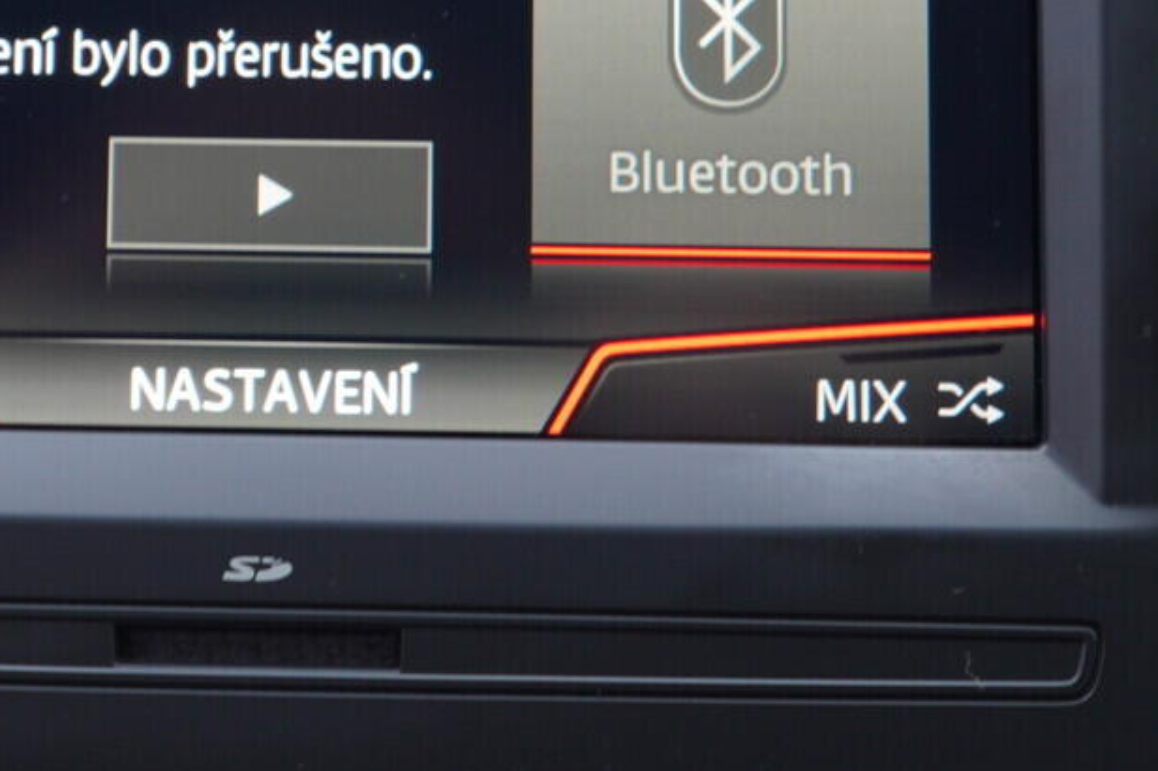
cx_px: 250
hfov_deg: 23.9
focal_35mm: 84
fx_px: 2701
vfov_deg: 16.1
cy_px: 88
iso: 200
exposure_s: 1/40
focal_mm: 24
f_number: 2.8
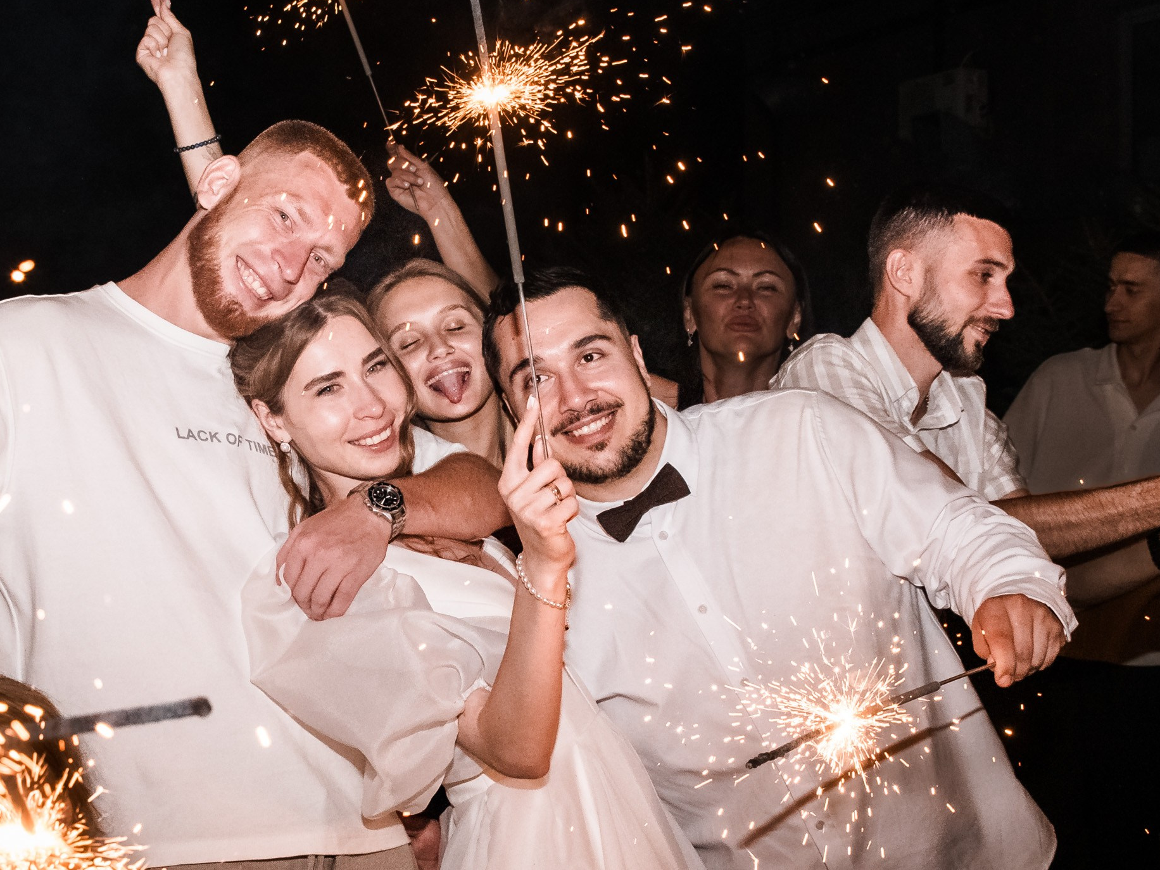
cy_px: 496
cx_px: 341
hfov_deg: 36.2
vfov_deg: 28.0
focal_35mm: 52
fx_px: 1743
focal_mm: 24
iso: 1000
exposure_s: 1/250
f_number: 9
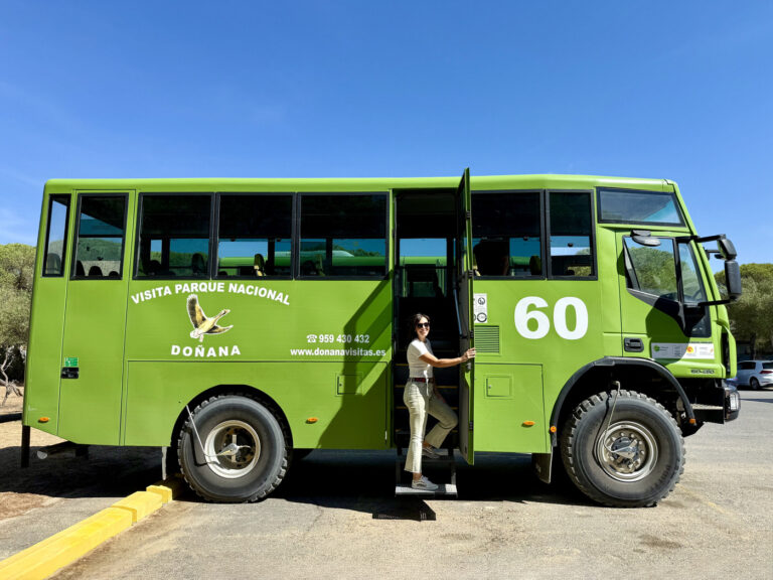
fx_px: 536
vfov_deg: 56.8
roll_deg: +0.7
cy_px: 290
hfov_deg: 71.6
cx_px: 386
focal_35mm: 24
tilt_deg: +7.7
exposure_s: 1/3021
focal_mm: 6.76
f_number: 1.78
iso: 80
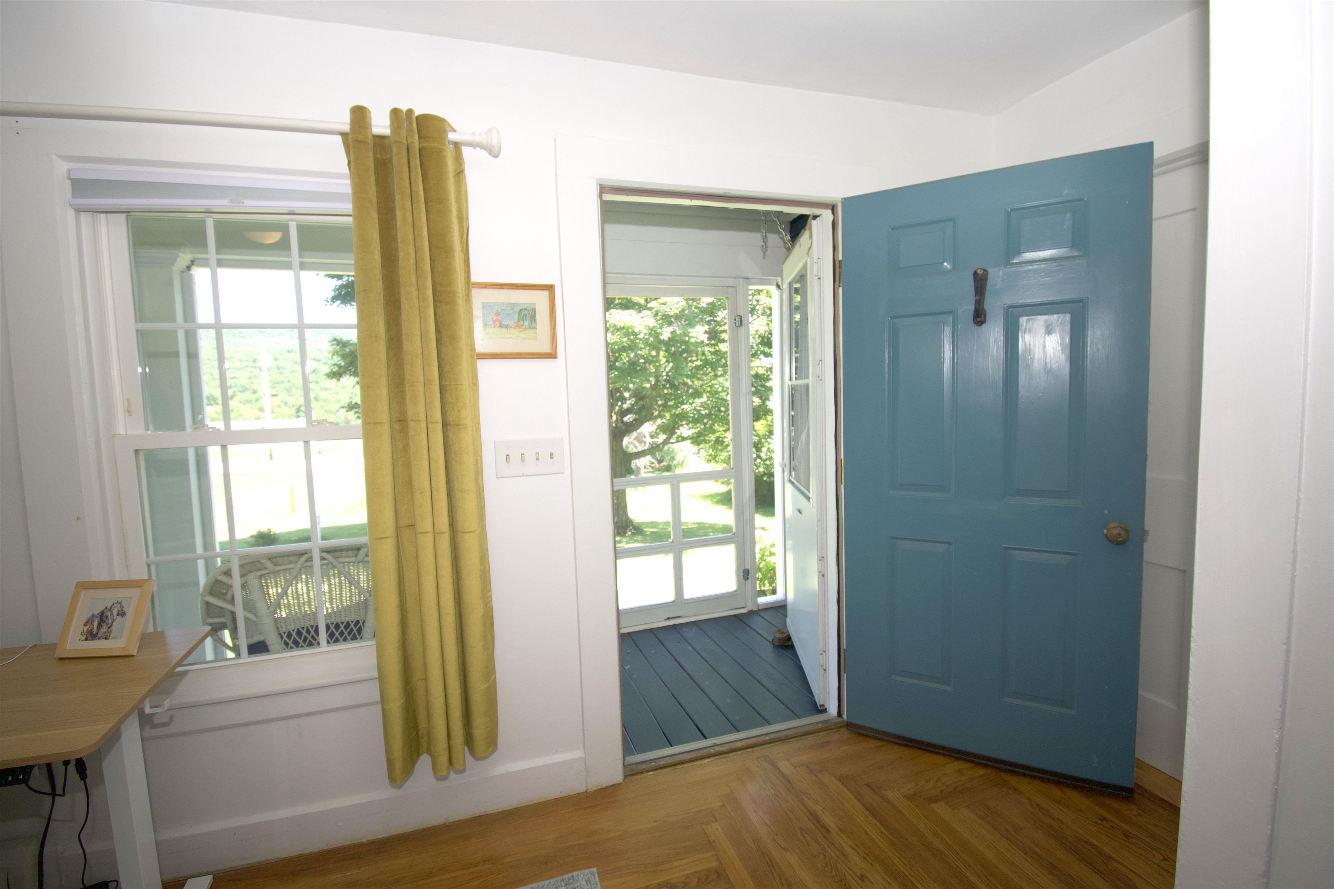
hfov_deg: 100.4
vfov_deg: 77.3
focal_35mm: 15
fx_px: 556
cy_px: 444
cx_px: 667
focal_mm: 10
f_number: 5
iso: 400
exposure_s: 1/200
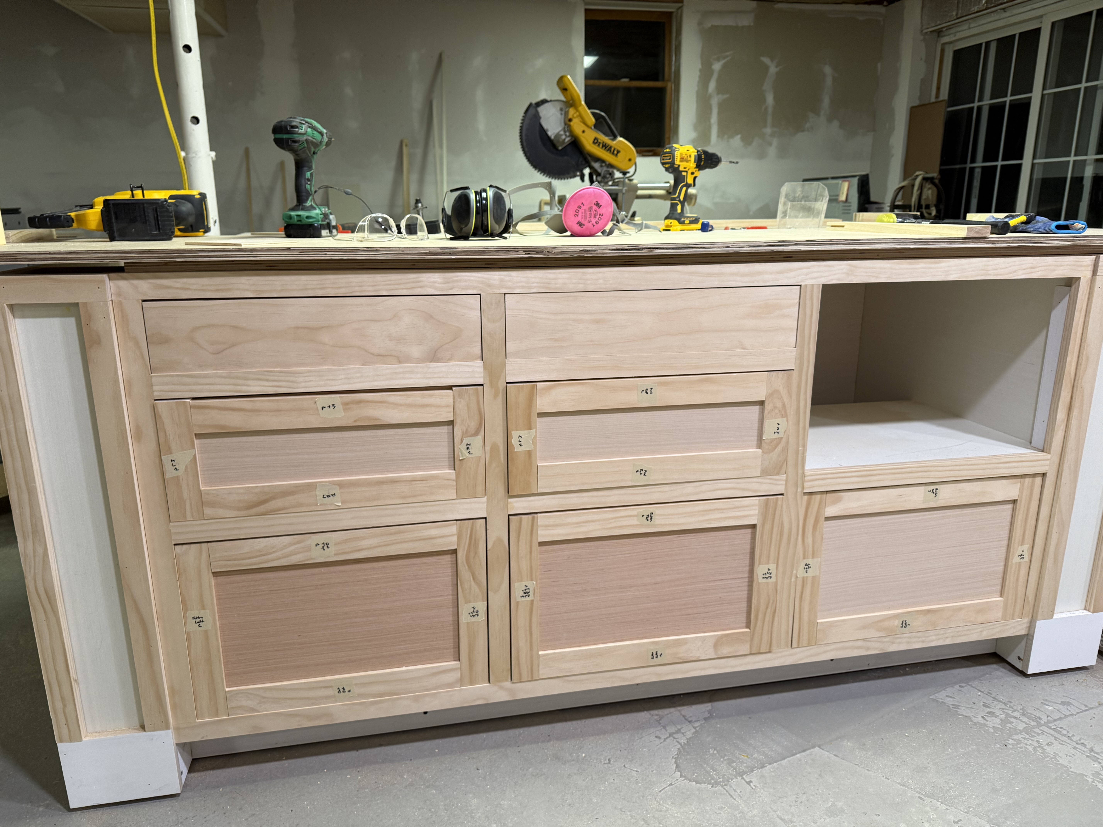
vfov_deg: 56.8
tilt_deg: -13.7
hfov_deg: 71.6
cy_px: 414
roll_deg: +0.5
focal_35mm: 24
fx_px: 765
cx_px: 552
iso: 160
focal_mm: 6.76
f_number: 1.78
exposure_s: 1/60
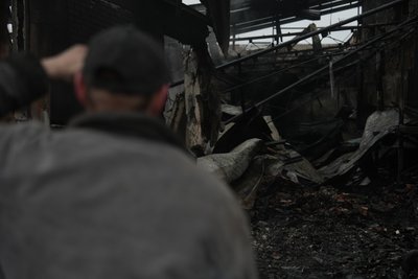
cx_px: 209
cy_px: 140
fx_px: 697
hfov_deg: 33.4
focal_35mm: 60
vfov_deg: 22.6
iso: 1000
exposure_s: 1/1250
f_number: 2.8
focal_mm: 60
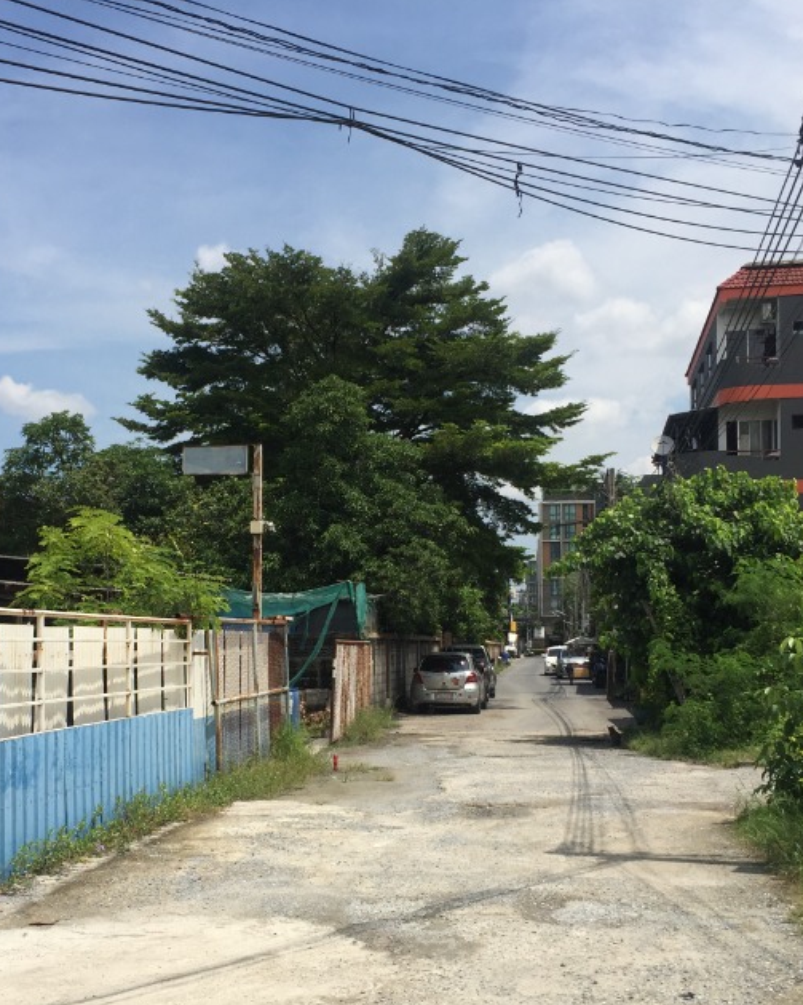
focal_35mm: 45
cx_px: 346
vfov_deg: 41.0
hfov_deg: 33.4
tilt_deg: +2.3
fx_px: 1337
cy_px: 588
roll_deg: -0.9
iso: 32
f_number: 2.2
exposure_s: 1/3049
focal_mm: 4.15
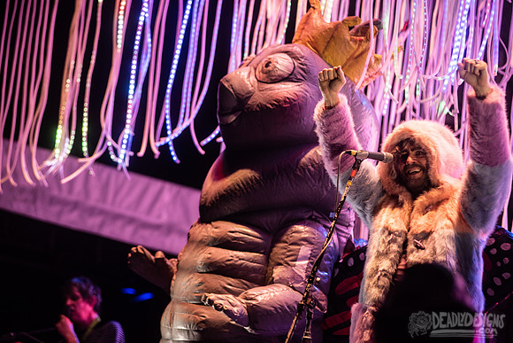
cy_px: 172
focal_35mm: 145
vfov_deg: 9.5
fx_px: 2067
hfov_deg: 14.2
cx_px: 256
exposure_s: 1/400
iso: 1250
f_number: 3.5
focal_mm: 145
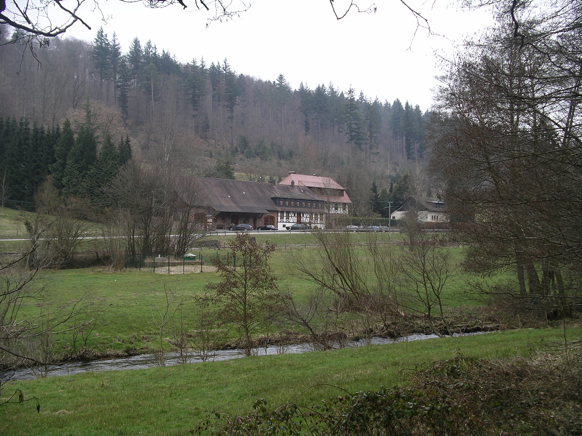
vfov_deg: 28.0
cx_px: 291
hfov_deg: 36.8
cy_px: 218
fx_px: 874
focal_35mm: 52
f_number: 3.5
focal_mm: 10.9
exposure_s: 1/225
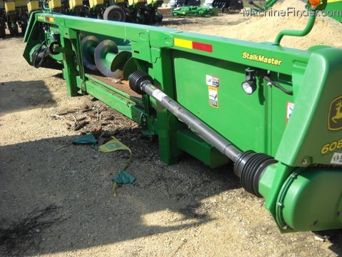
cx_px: 171
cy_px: 128
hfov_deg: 45.8
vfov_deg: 35.1
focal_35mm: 41
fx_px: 405
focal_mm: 6.72
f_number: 5.5
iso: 64
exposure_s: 1/168
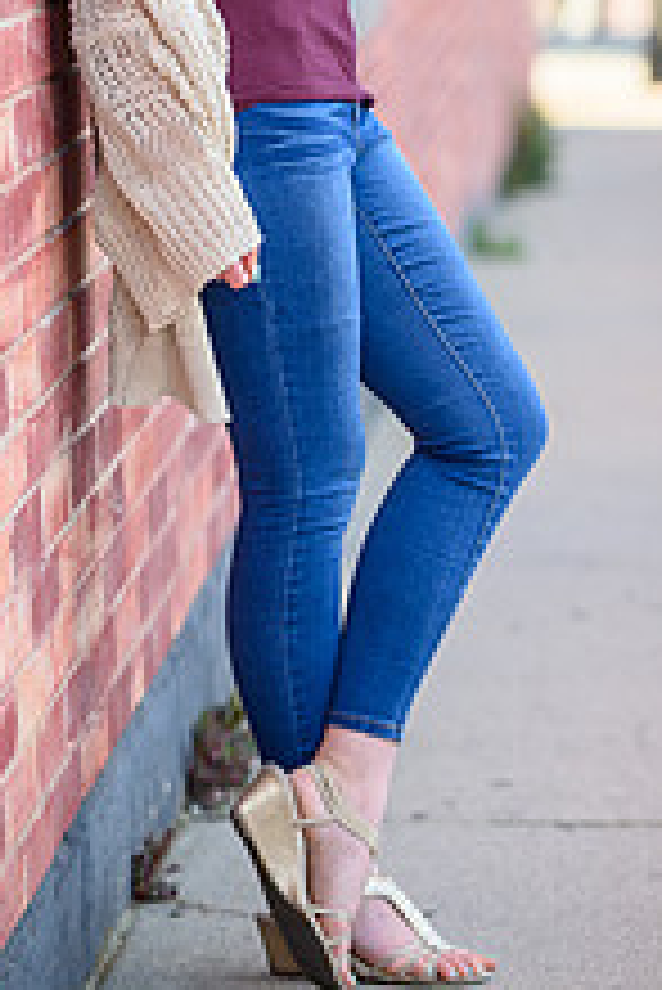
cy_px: 176
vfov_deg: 9.5
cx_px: 360
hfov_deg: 6.4
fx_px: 5921
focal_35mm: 215
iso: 100
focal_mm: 105
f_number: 2.8
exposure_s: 1/320
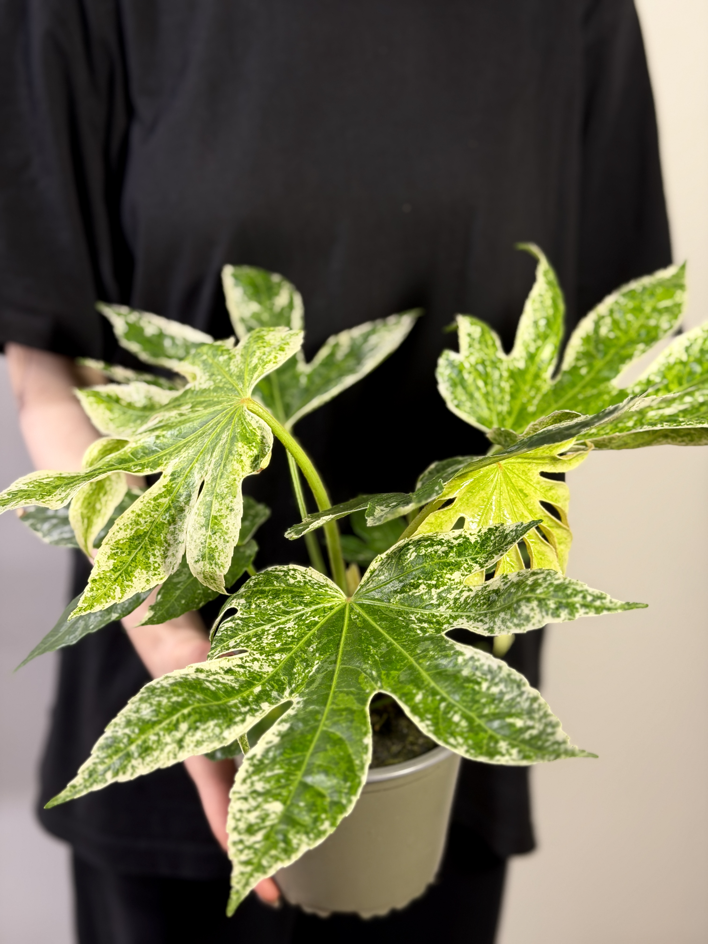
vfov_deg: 39.7
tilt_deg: -19.1
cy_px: 472
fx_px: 1309
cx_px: 354
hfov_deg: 30.3
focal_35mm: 48
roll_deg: -2.6
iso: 100
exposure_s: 1/64
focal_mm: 6.76
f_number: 1.78
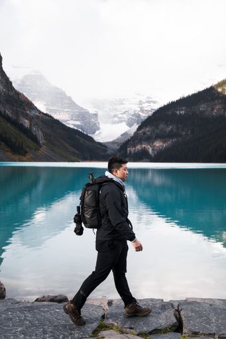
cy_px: 170
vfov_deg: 43.6
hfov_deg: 29.8
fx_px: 424
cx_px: 113
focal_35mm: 45
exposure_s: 1/500
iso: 200
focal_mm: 30
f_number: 3.2
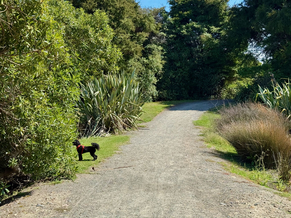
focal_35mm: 48
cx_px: 146
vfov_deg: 30.3
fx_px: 404
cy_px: 109
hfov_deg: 39.7
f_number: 1.78
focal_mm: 6.76
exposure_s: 1/3257
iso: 64
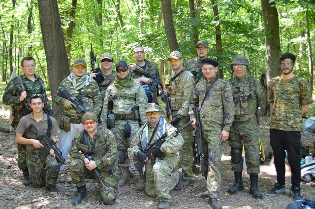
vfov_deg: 31.8
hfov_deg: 46.5
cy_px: 104
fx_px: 367
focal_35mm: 42
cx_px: 158
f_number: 4.5
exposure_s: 1/60
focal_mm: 28
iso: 450
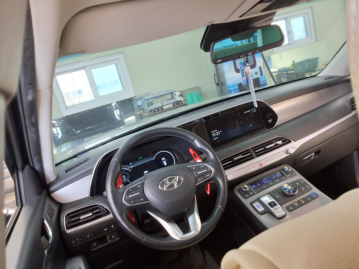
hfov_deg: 63.4
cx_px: 180
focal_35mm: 28
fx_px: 290
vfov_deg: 49.7
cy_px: 134
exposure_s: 1/40
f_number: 1.9
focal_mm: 2.91
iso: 50
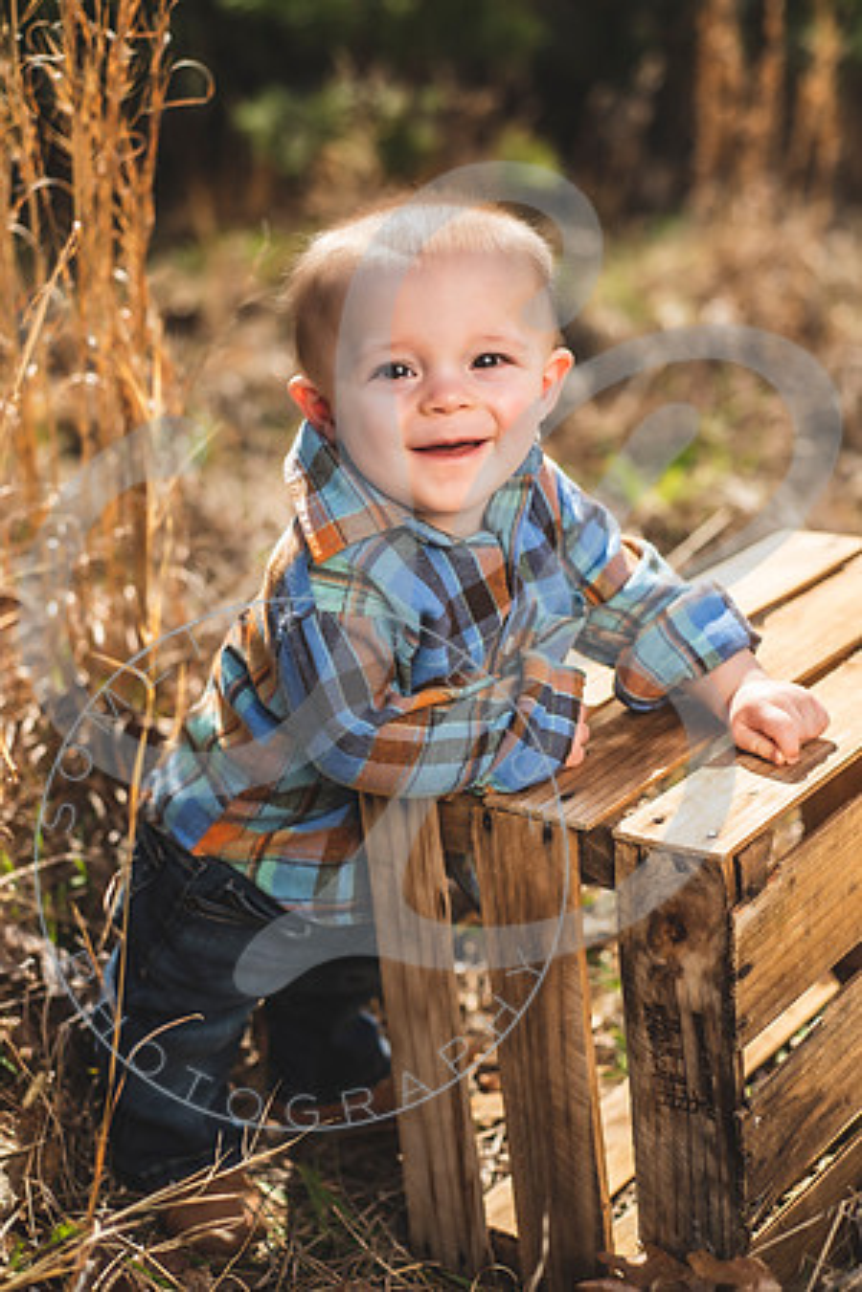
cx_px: 431
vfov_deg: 39.6
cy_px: 646
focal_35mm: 50
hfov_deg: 27.0
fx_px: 1796
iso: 100
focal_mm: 50
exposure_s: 1/2000
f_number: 2.8
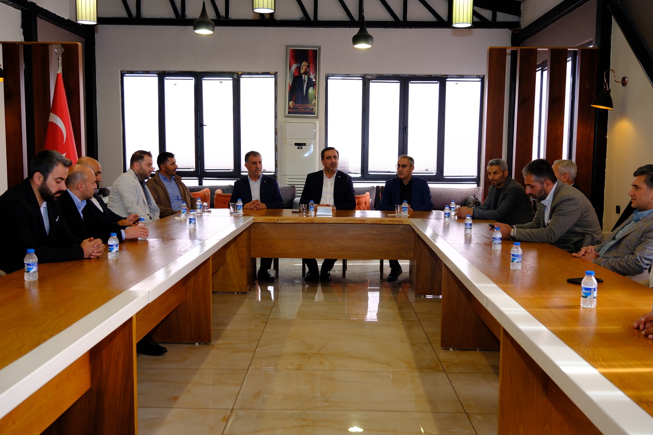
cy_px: 218
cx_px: 326
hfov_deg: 57.2
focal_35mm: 33
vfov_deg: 40.0
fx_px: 598
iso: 400
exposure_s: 1/15
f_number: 4.5
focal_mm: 22.3
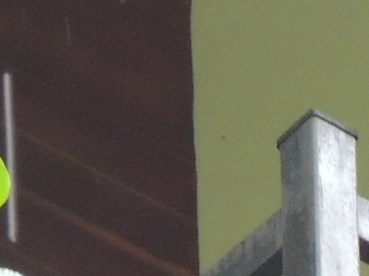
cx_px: 800
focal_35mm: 2503
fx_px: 26669
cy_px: 516
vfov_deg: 0.6
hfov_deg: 0.8
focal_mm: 71.3
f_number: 4.8
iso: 640
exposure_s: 1/60
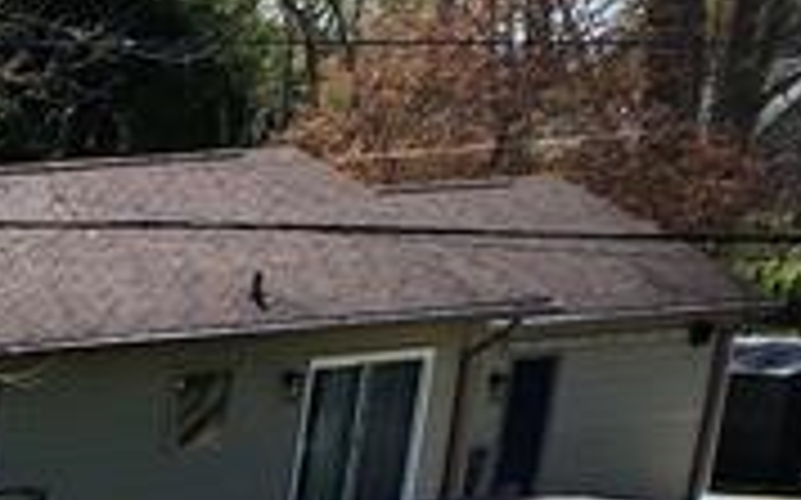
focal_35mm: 140
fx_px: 3054
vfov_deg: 7.9
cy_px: 1550
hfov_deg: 10.9
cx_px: -1472
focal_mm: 6.4
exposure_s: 1/769
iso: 12
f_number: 1.8
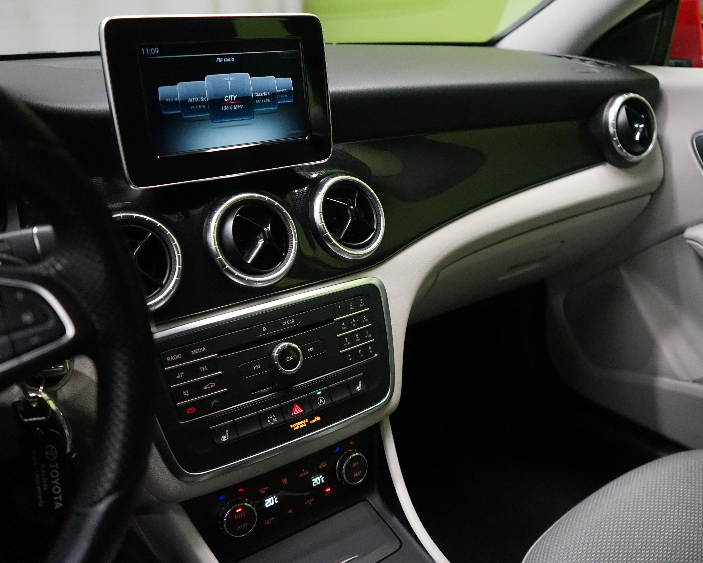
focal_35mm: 32
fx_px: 666
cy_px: 279
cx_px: 383
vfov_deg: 45.8
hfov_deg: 55.6
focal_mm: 28
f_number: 3.5
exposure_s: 1/125
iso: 6400
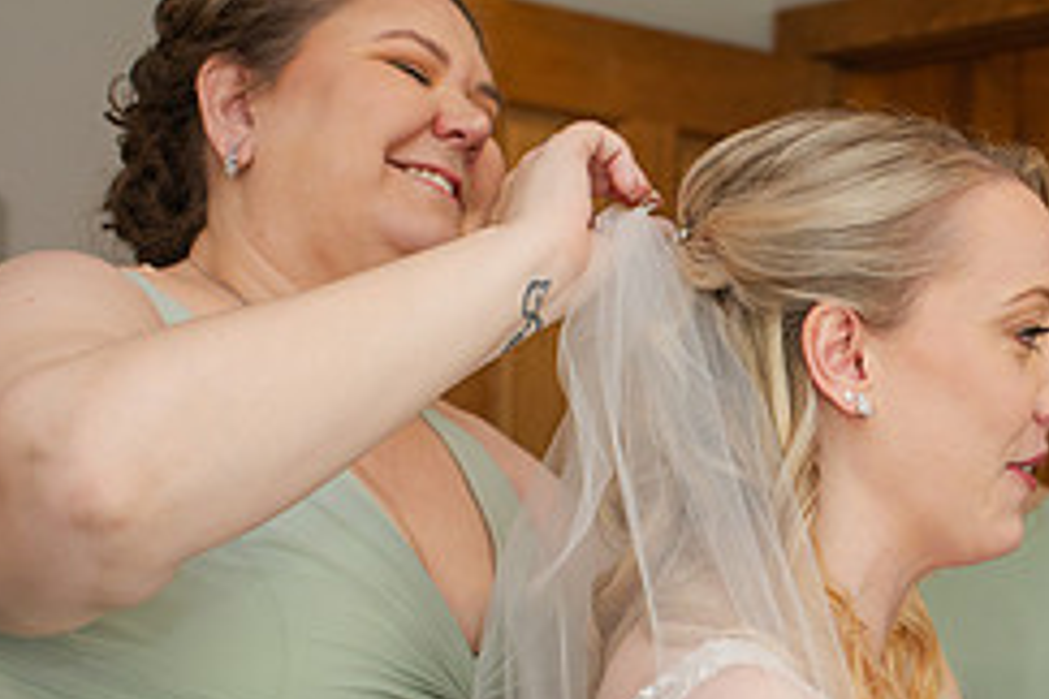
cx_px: 959
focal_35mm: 97
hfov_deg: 20.6
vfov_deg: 14.0
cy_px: 639
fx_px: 2826
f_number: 3.5
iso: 800
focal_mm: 35
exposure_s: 1/200
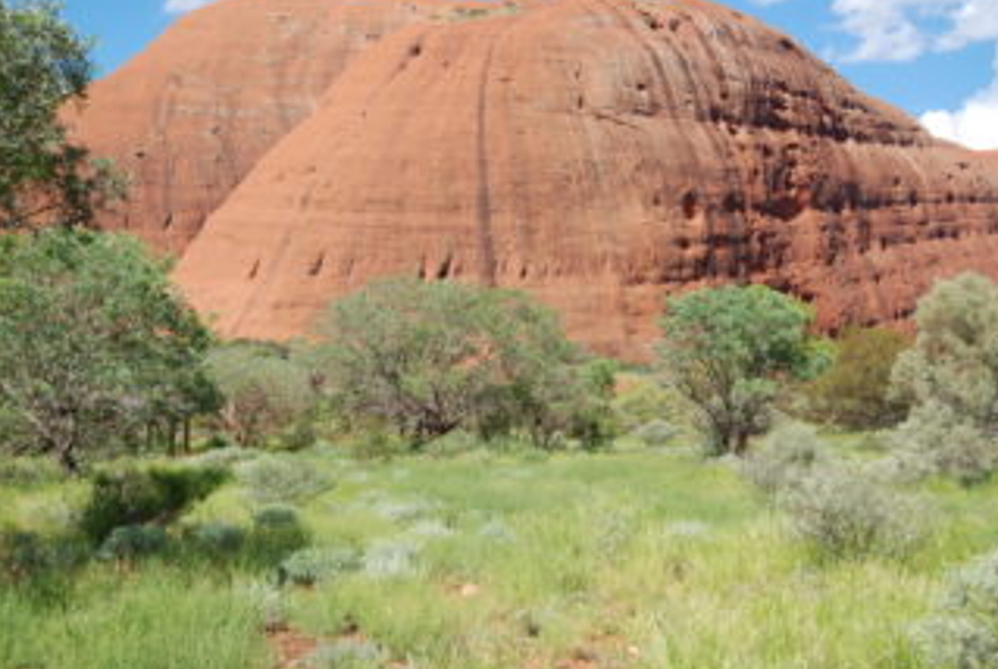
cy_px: 258
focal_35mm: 47
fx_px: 1305
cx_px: 547
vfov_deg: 28.7
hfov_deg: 41.8
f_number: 5
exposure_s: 1/320
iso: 100
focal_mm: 20
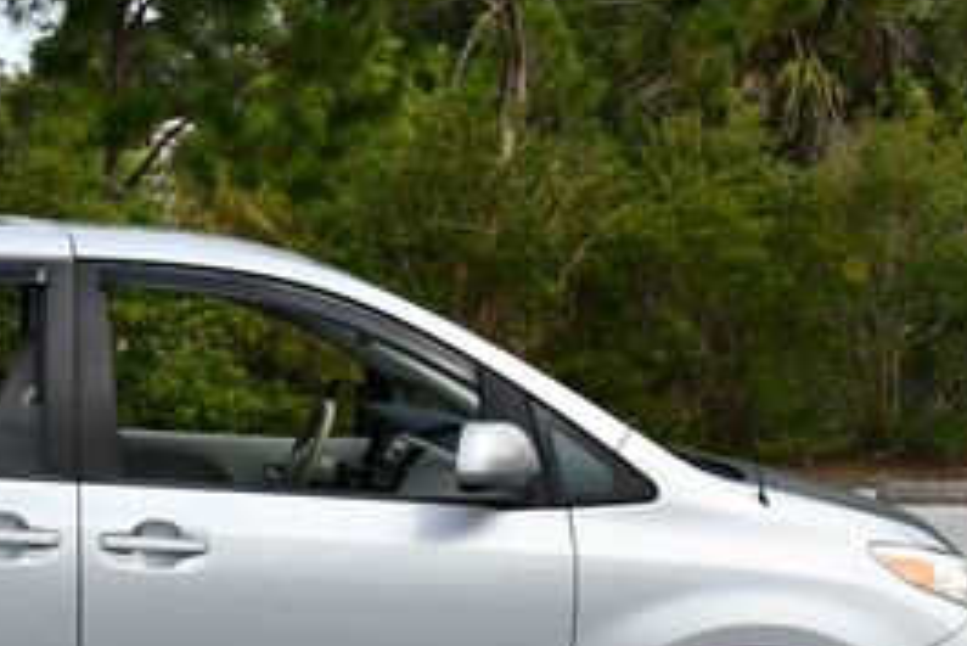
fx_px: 2338
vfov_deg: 15.7
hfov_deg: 22.5
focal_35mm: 87
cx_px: 0
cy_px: 401
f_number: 8
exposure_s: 1/250
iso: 200
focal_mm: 18
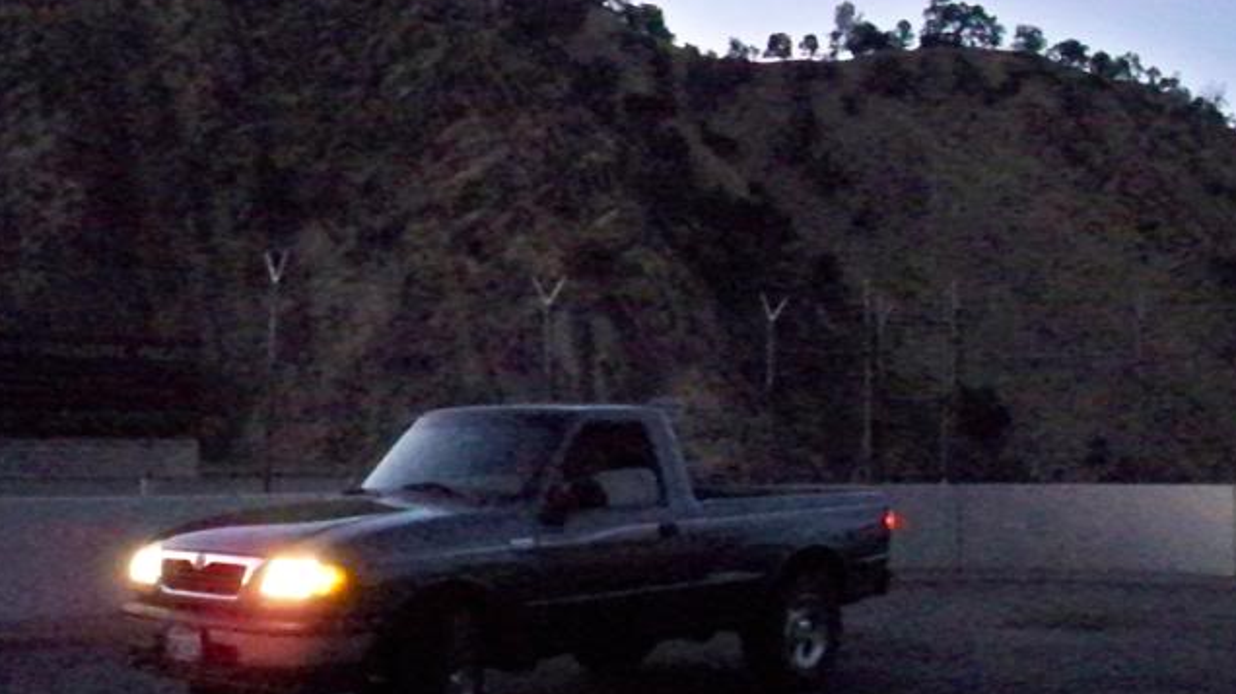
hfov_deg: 42.9
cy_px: 365
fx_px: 1572
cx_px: 672
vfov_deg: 24.9
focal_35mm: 48
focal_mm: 6.3
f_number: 3.1
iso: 3200
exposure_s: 1/60
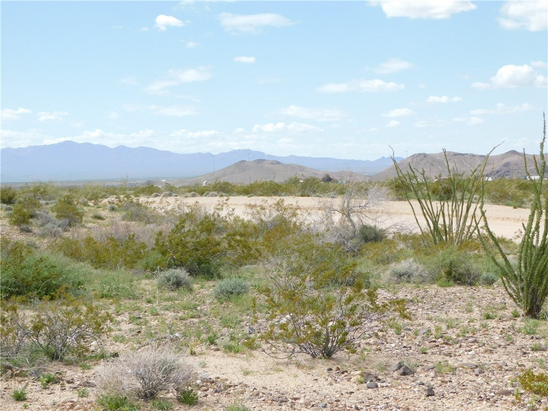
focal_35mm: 66
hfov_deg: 29.4
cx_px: 274
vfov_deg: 22.3
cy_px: 206
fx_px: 1045
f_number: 4.2
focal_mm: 11.7
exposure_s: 1/800
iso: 125
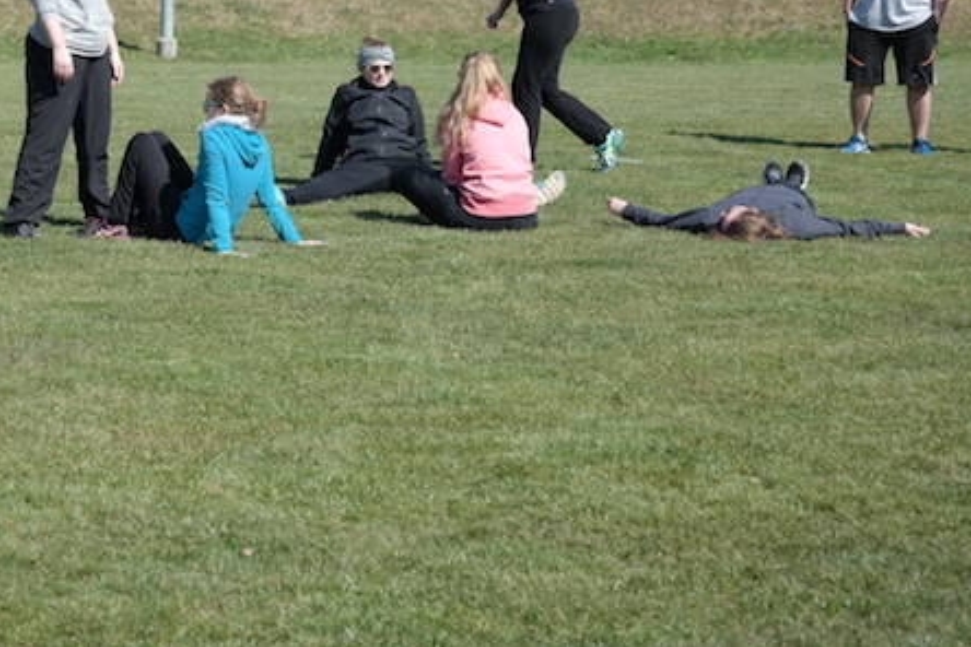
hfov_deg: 16.9
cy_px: 183
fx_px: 3263
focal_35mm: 121
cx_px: 328
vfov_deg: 11.3
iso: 100
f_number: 5.6
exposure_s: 1/250
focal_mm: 55
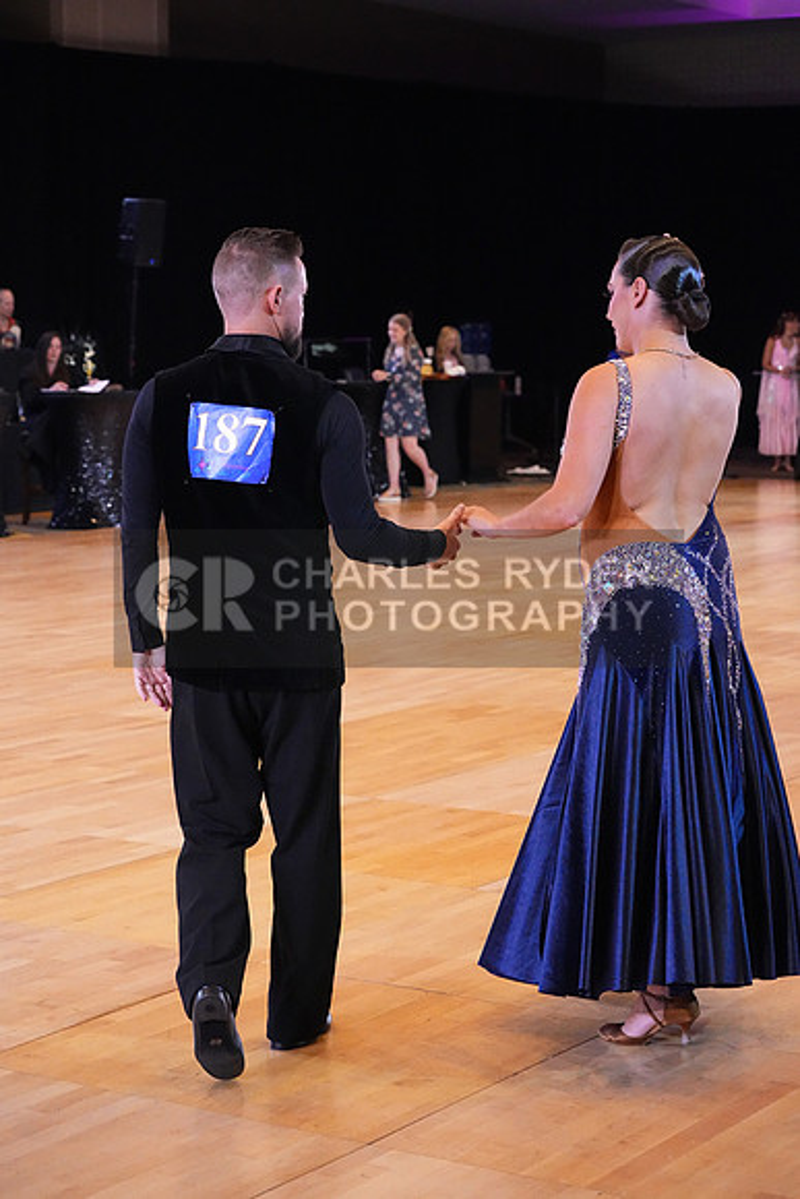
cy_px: 600
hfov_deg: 18.7
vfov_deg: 27.7
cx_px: 400
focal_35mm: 73
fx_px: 2432
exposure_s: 1/400
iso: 12800
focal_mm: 73
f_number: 5.6
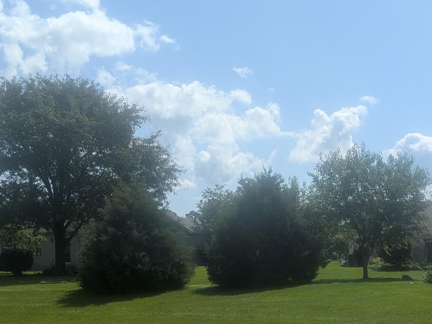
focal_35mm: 57
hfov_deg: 32.1
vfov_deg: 25.2
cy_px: 260
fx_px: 711
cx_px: 392
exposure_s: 1/2262
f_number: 1.7
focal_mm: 4.53
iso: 29
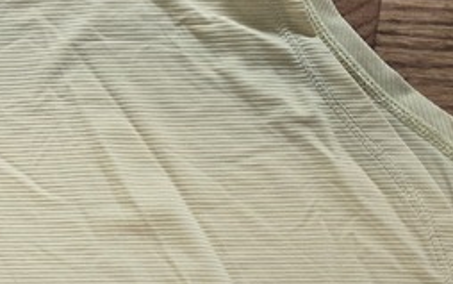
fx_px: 1186
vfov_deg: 13.1
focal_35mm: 96
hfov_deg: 19.3
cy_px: 395
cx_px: -193
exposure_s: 1/120
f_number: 1.8
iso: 100
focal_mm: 5.4
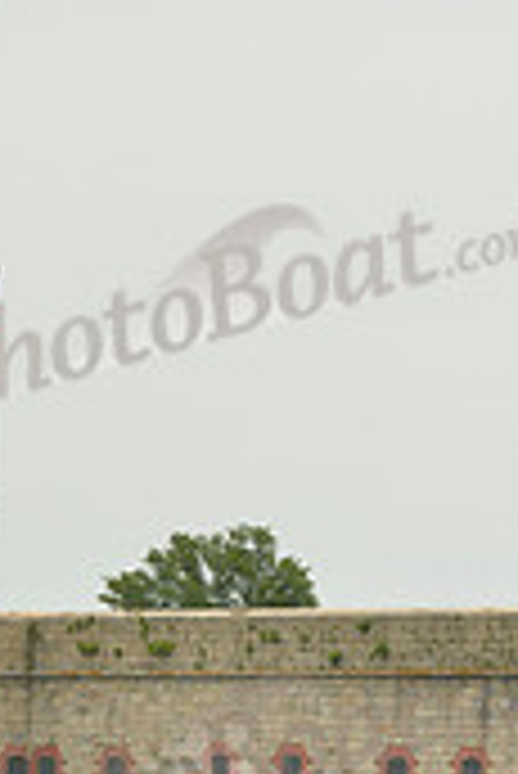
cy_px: 598
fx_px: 17468
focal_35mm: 811
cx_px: -313
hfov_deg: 1.7
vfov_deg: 2.5
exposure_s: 1/1250
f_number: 5
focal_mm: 240
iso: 400
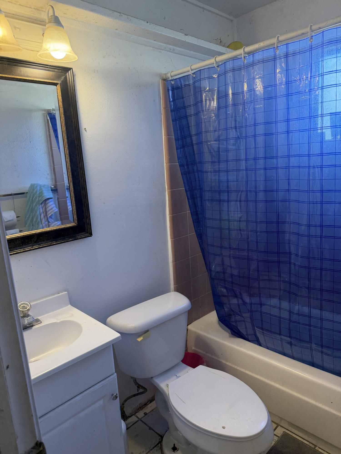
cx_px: 170
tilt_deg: -12.7
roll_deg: +2.6
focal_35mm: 24
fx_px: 315
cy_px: 227
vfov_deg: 71.6
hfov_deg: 56.8
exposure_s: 1/60
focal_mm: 6.76
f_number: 1.78
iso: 125
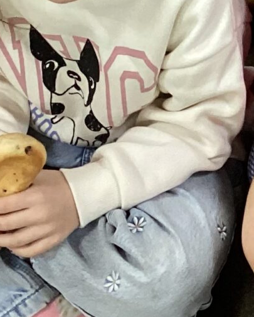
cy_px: 26
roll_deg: -1.6
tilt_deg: -42.6
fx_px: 1437
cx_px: 394
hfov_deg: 9.8
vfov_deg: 12.5
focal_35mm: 153
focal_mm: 3.3
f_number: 2.4
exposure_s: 1/50
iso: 200
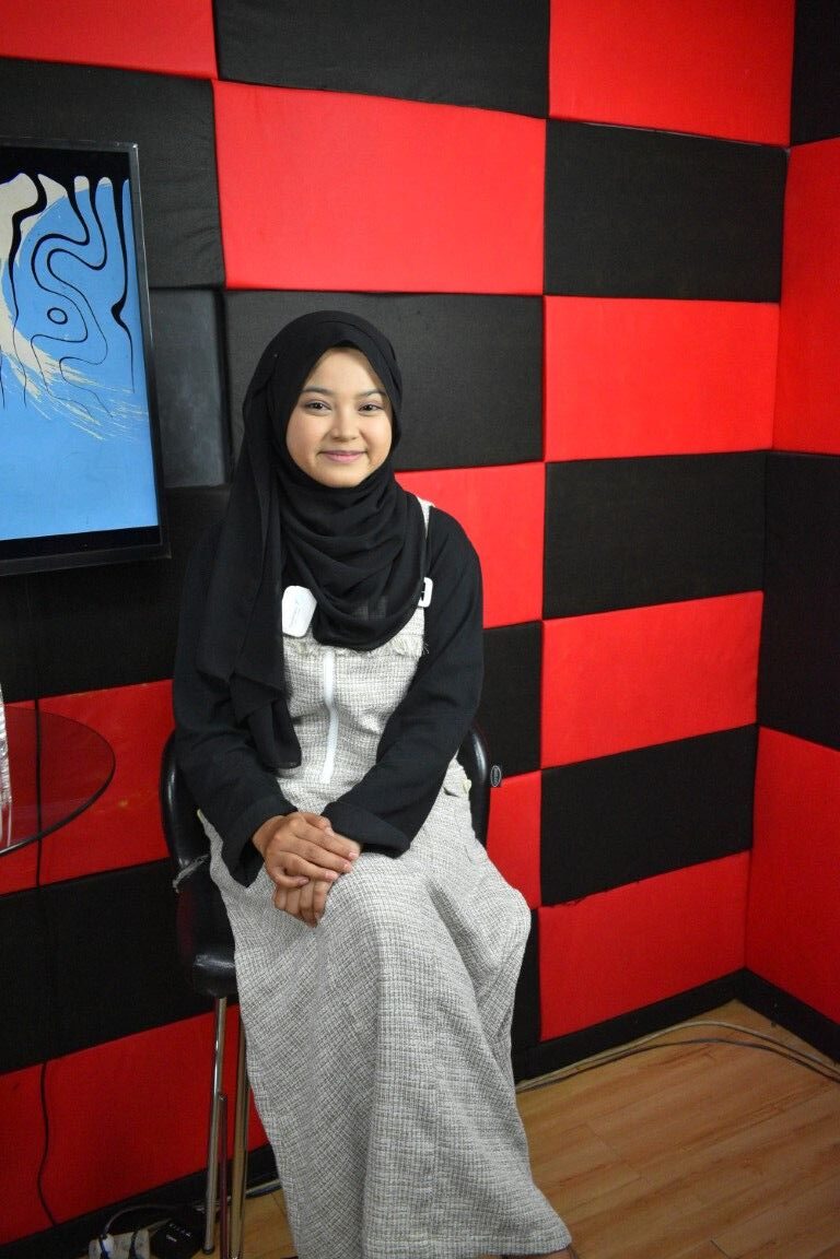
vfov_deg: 59.5
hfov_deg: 41.7
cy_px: 630
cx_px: 420
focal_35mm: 32
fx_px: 1102
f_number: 3.8
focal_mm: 21
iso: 3200
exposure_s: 1/250
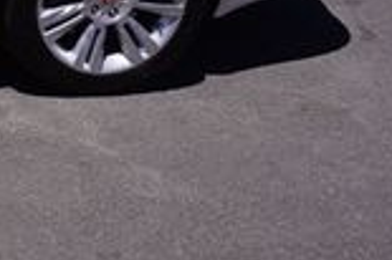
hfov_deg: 16.6
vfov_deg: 13.1
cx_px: -346
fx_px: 1077
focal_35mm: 99
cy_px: -129
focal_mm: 16
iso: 100
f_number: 13
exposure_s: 1/200
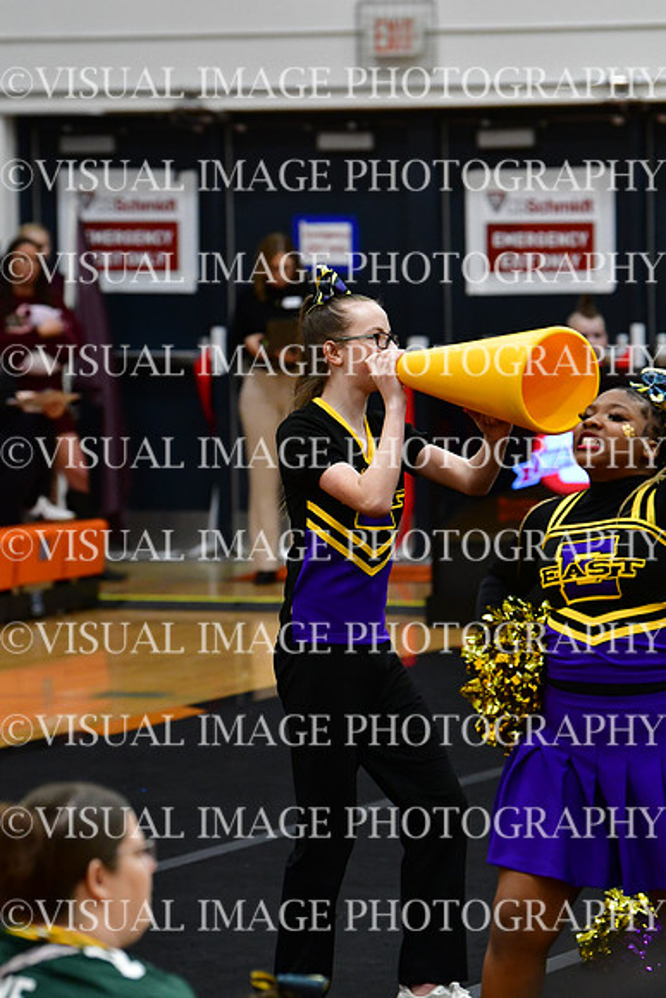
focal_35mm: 225
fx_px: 6240
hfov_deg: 6.1
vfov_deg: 9.1
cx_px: 333
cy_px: 499
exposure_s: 1/500
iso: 4000
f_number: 4
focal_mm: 150
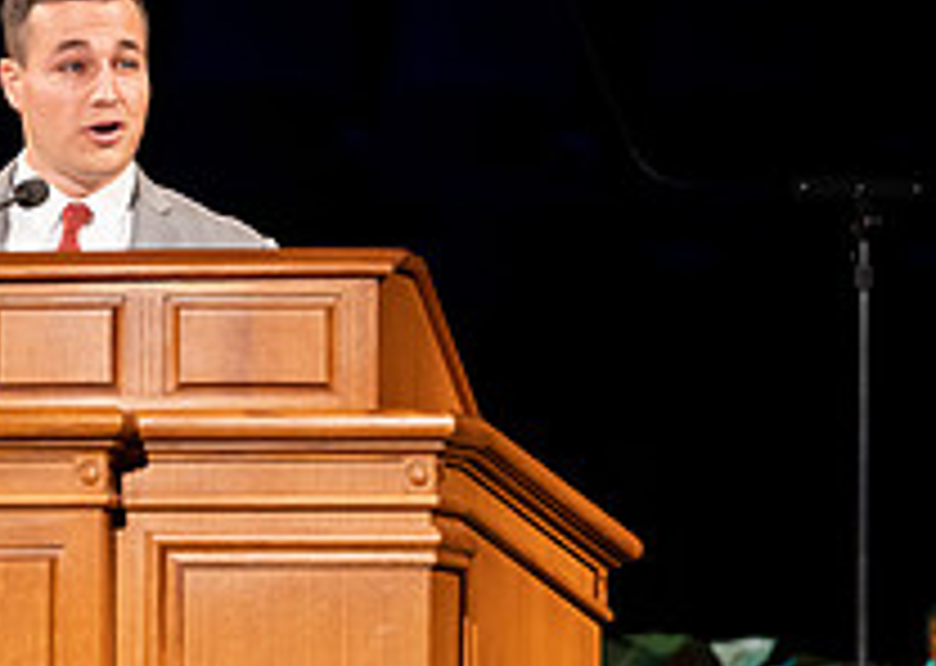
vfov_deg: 2.3
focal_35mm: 624
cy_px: 604
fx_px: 16566
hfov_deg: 3.2
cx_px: -69
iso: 1250
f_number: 2.8
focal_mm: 200
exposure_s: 1/160
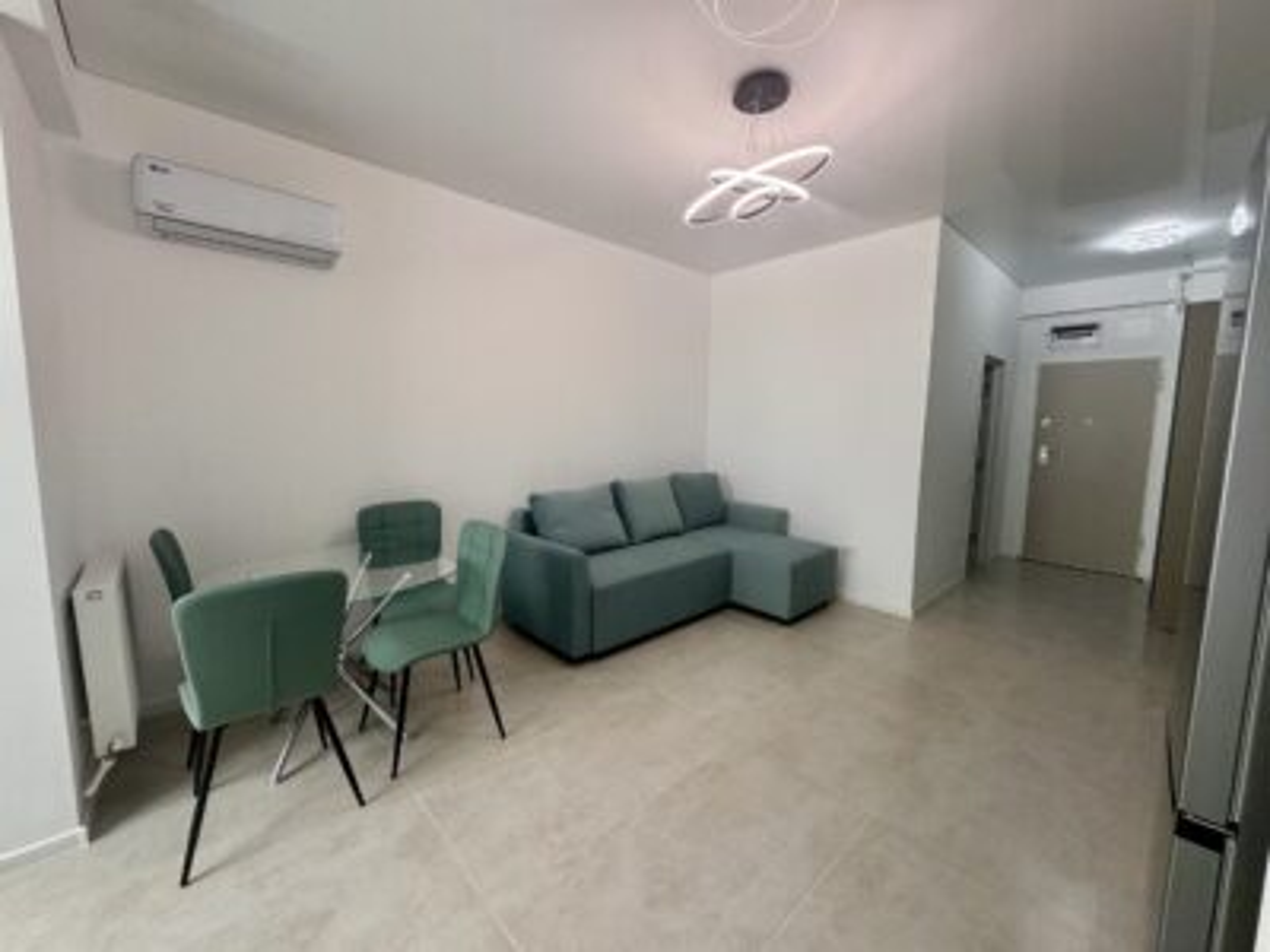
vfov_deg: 85.7
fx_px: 514
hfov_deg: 102.1
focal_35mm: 14
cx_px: 635
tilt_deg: -6.4
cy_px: 476
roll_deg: +1.4
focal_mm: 2.22
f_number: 2.2
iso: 100
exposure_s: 1/100
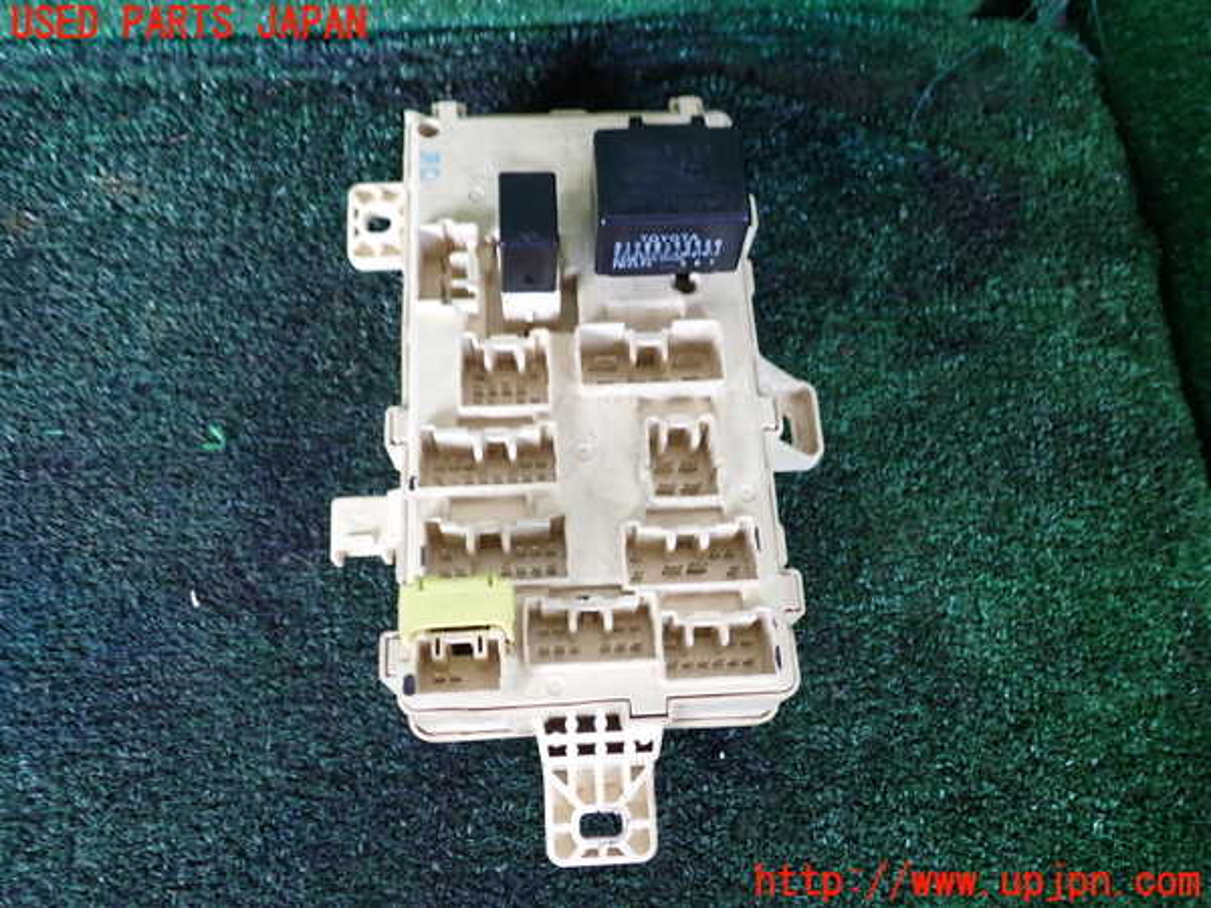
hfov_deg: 60.0
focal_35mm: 30
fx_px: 1050
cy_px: 454
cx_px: 606
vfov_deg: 46.8
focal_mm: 5.4
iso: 200
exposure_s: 1/60
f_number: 2.3
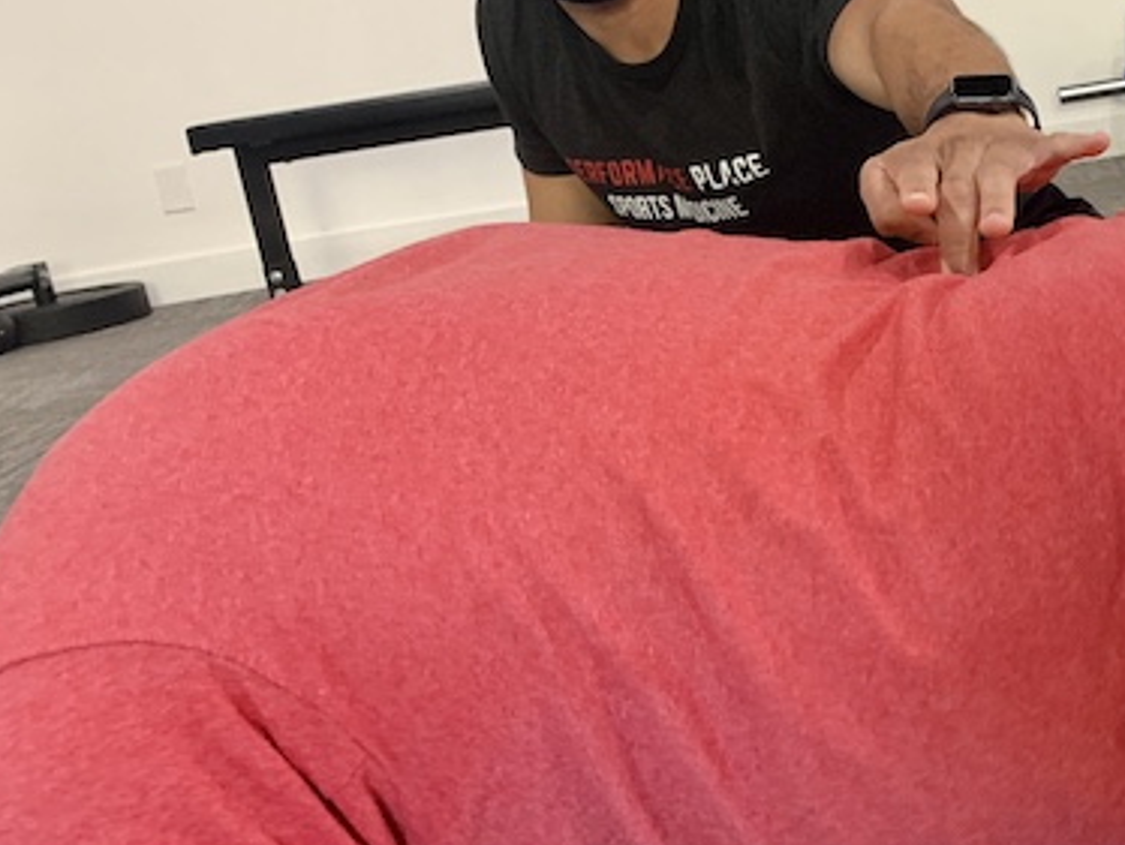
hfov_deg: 35.6
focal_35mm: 50
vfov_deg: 29.1
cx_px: 1044
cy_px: 355
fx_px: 1626
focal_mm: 4.25
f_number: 1.8
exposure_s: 1/40
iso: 320
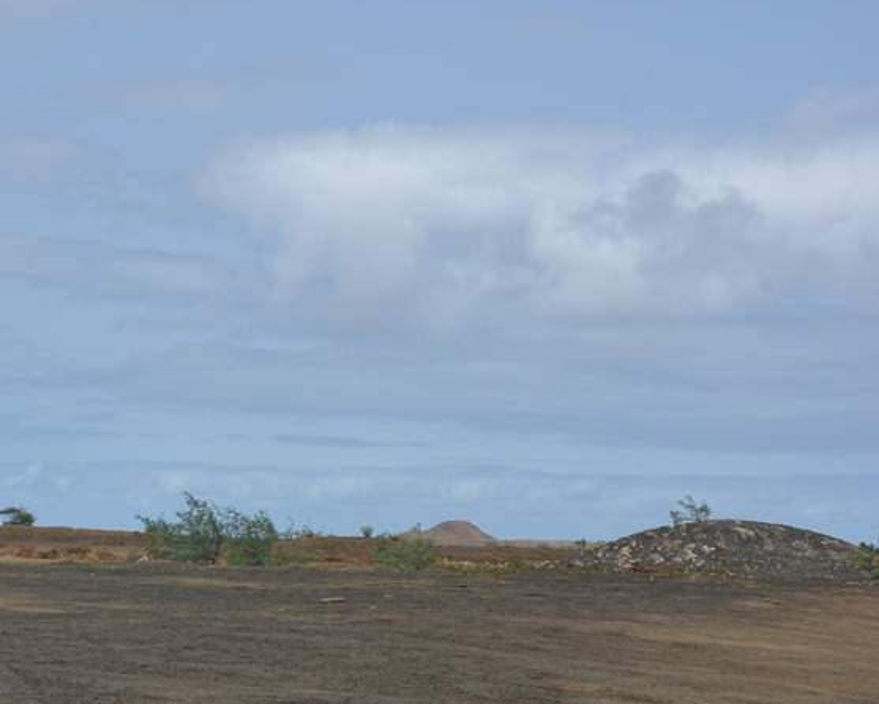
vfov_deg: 21.9
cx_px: 76
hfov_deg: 26.2
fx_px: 1818
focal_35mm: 70
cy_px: 405
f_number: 9
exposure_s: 1/320
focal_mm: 27
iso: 100
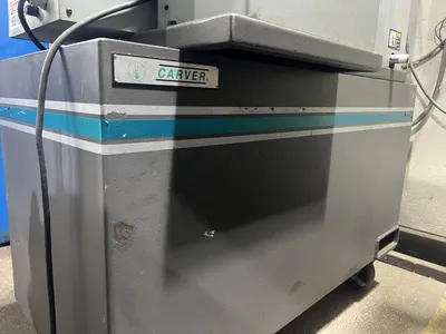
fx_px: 335
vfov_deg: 53.1
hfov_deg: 67.3
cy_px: 167
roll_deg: -2.7
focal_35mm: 26
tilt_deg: -11.7
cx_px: 223
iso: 400
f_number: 1.5
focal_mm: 5.7
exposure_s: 1/40
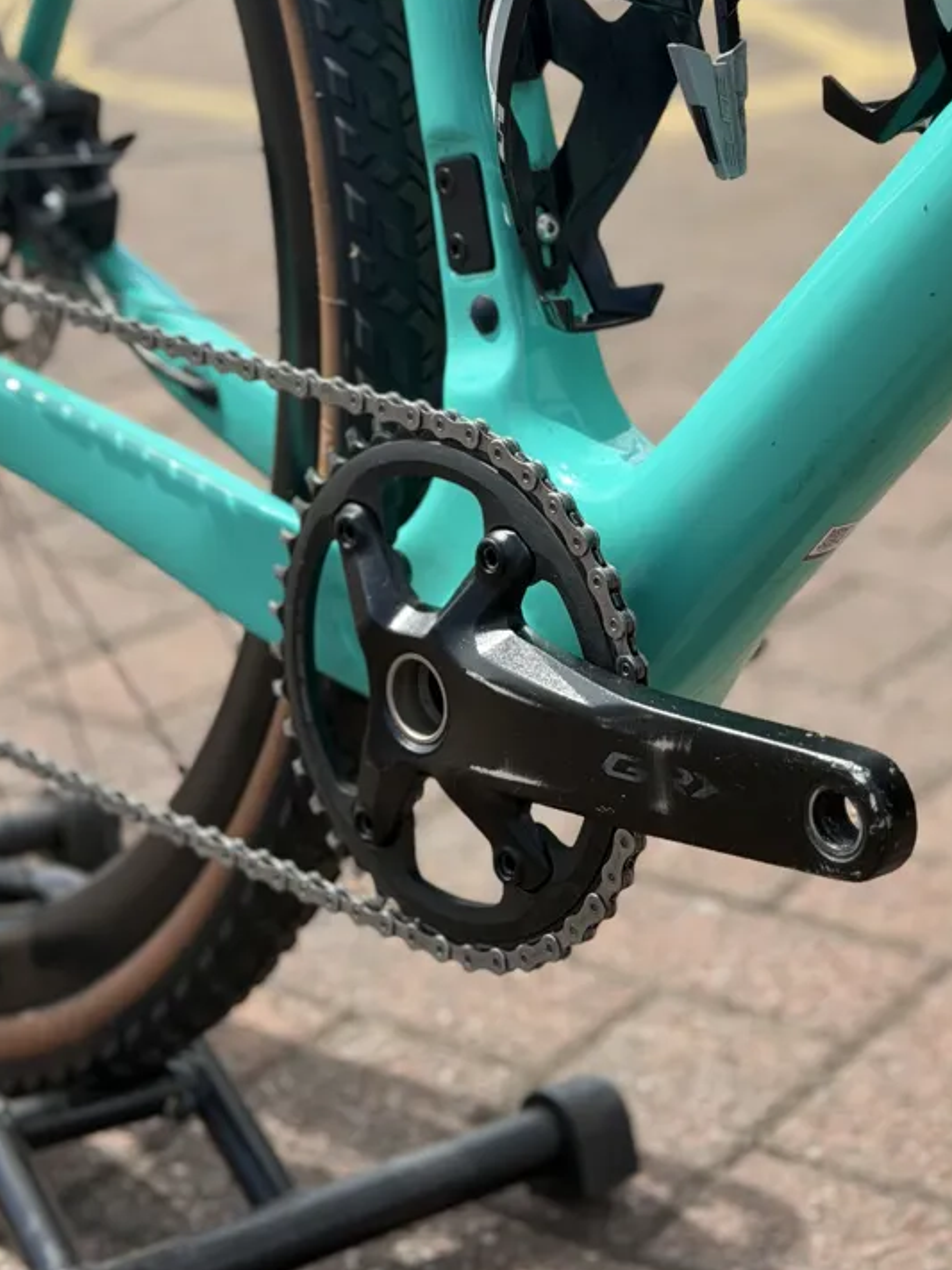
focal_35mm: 72
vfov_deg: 26.8
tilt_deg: -12.7
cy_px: 389
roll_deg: -3.3
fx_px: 2641
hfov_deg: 20.4
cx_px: 614
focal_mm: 6.76
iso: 80
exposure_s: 1/3096
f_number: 1.78
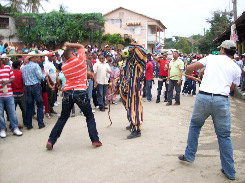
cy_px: 92
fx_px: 255
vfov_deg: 39.6
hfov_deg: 51.4
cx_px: 122
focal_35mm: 36
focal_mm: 6
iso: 80
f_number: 2.7
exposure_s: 1/153
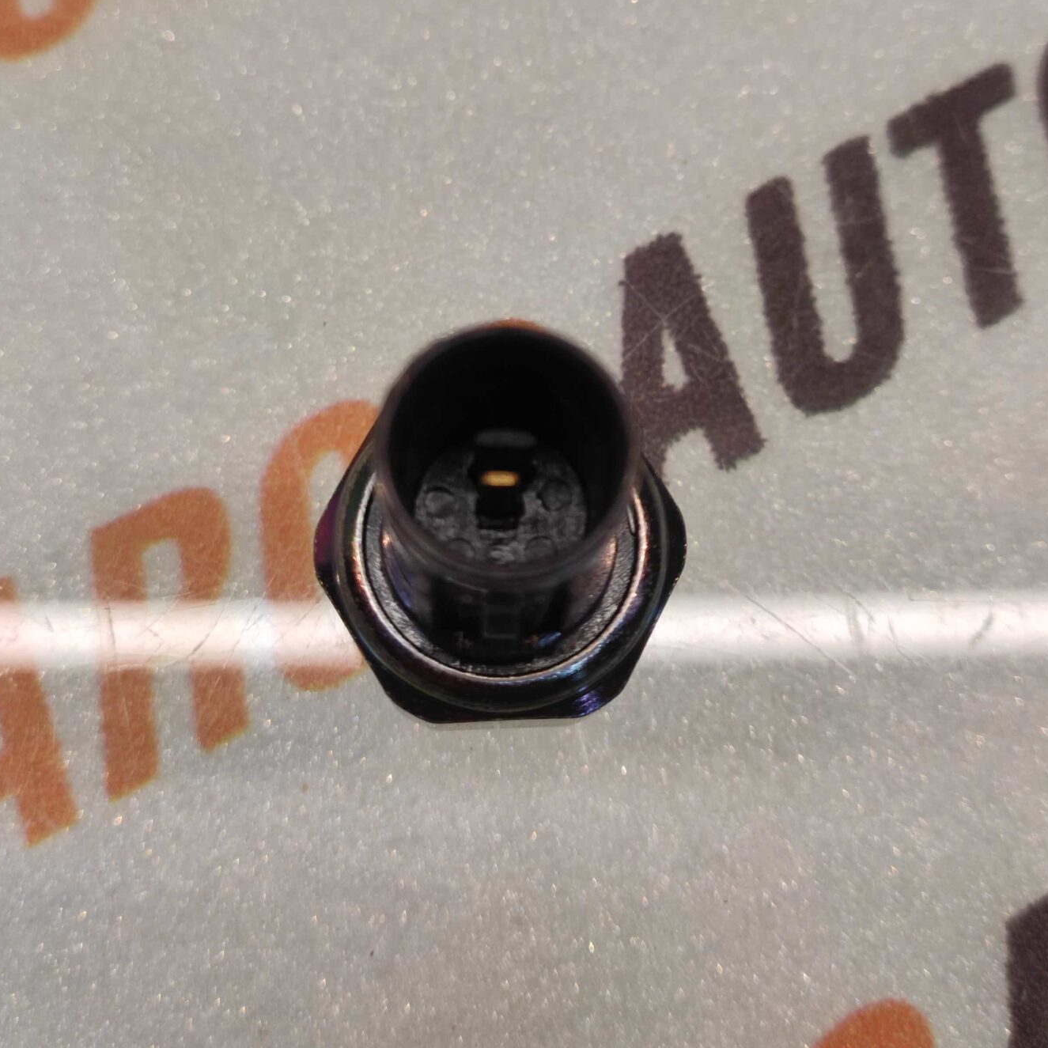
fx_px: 993
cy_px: 333
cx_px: 511
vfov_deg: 54.3
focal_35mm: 29
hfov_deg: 55.6
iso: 115
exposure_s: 1/33
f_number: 1.79
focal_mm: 4.74
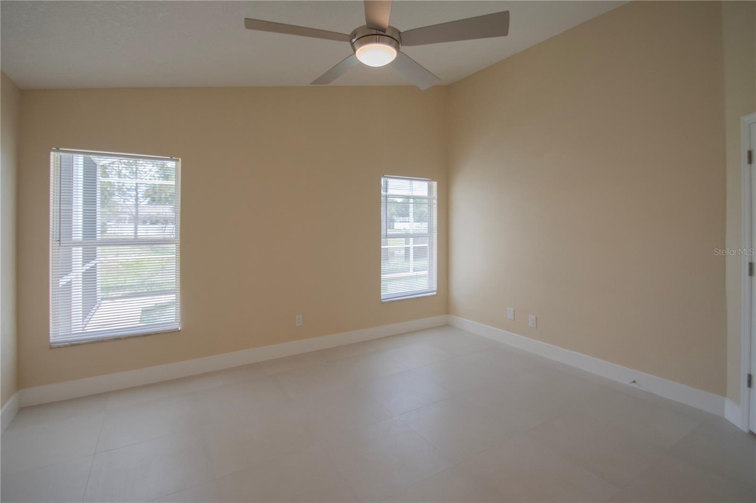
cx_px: 378
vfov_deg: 77.2
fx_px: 315
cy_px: 252
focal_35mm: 15
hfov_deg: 100.4
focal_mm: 10
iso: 250
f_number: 3.5
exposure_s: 1/200
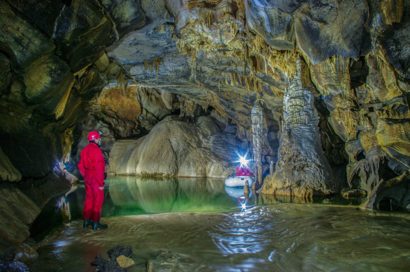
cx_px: 205
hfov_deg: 67.4
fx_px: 307
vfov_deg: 47.8
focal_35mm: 27
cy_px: 136
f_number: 16
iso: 200
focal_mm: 18
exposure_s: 30
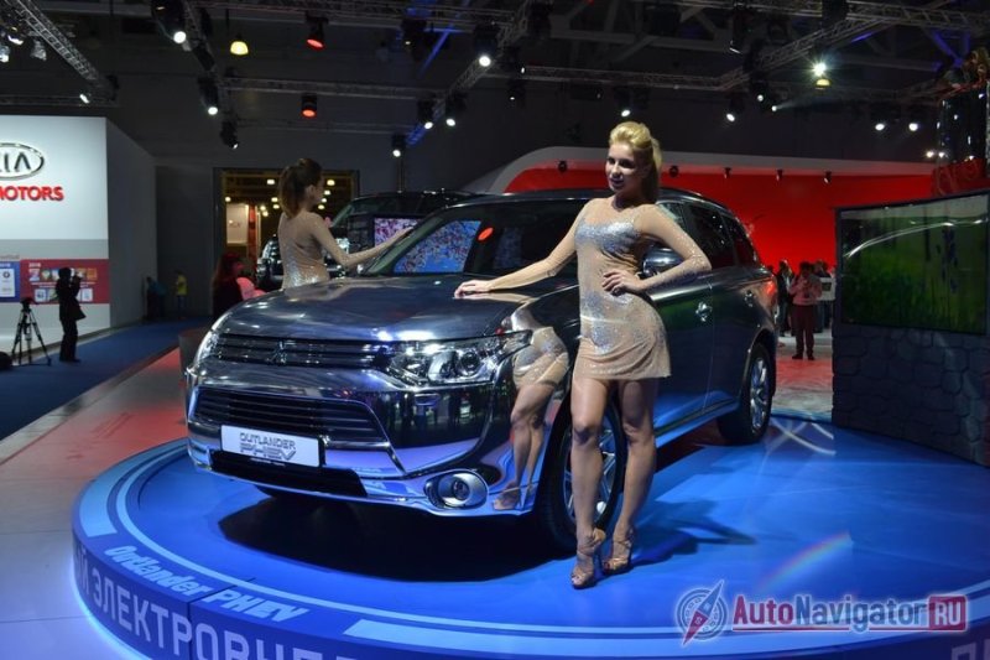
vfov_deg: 43.6
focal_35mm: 30
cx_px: 495
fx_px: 825
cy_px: 330
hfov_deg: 61.9
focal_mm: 20
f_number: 5.6
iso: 280
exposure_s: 1/125
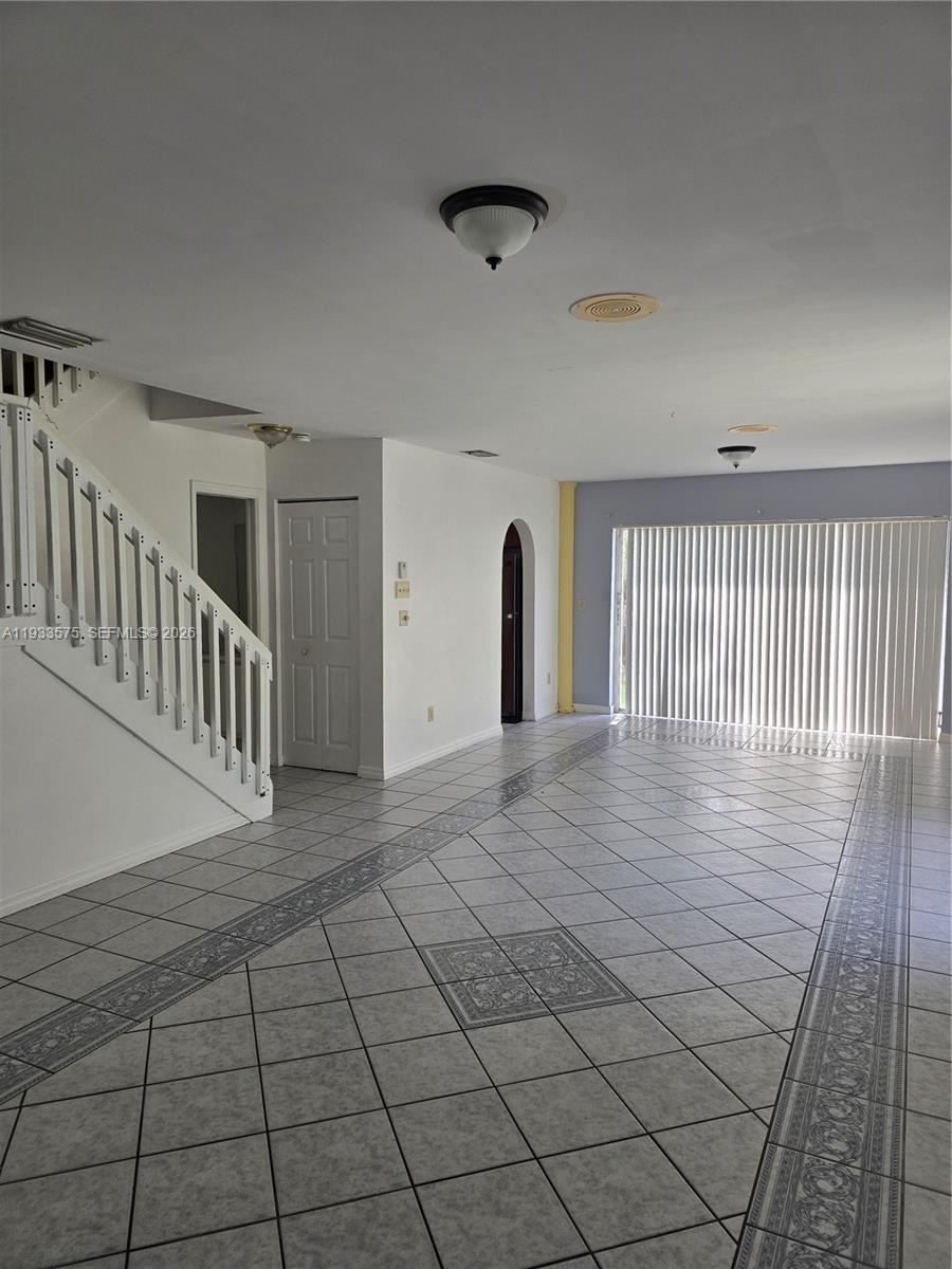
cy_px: 634
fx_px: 843
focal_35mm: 23
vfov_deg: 73.9
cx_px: 476
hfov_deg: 58.9
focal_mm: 6.3
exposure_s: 1/180
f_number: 1.7
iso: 40
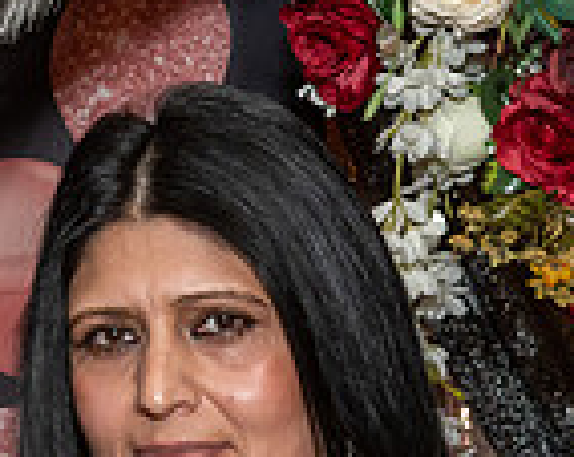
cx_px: -337
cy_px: 653
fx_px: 4357
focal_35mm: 257
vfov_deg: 5.9
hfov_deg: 7.4
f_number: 9
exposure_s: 1/250
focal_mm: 38
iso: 500
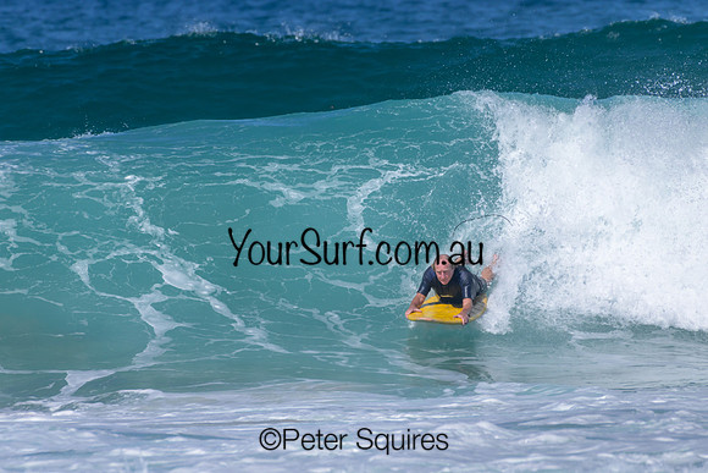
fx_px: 19670
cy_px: 236
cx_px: 354
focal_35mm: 1000
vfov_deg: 1.4
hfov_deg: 2.1
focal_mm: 1000
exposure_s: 1/2000
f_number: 11
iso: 720
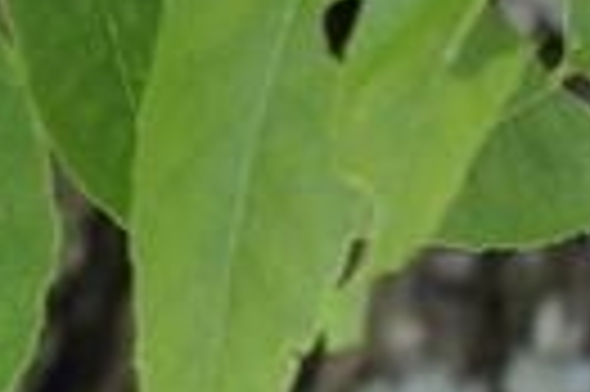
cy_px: -50
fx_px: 6285
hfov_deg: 5.2
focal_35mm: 384
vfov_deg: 3.6
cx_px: -707
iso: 200
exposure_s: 1/50
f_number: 7.1
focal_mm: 42
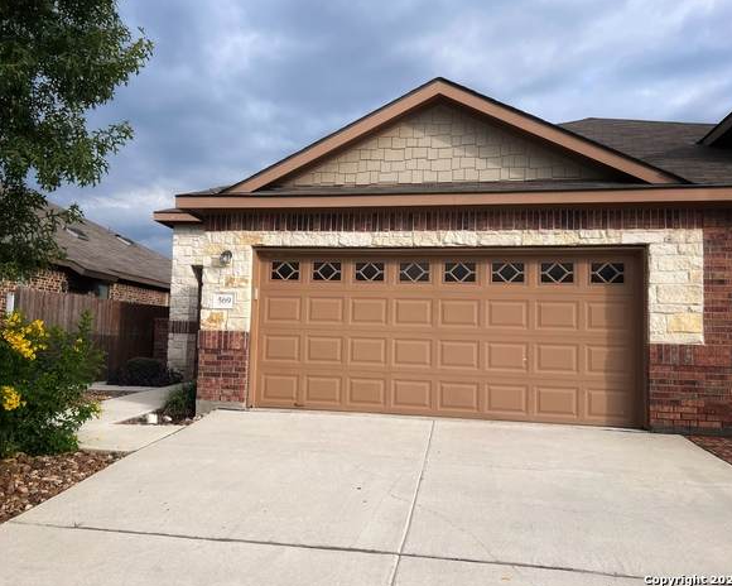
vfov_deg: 51.5
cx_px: 341
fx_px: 607
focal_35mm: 28
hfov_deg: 62.1
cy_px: 299
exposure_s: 1/2513
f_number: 1.5
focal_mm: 5.7
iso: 50
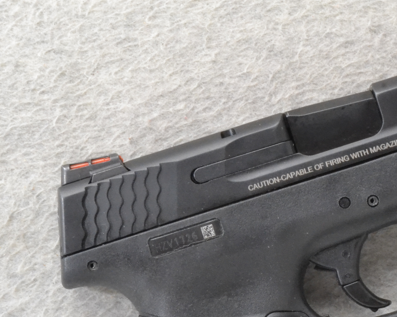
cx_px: 298
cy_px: 284
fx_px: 1657
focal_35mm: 141
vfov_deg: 10.9
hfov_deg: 13.6
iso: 3200
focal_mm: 44
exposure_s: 1/160
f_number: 20
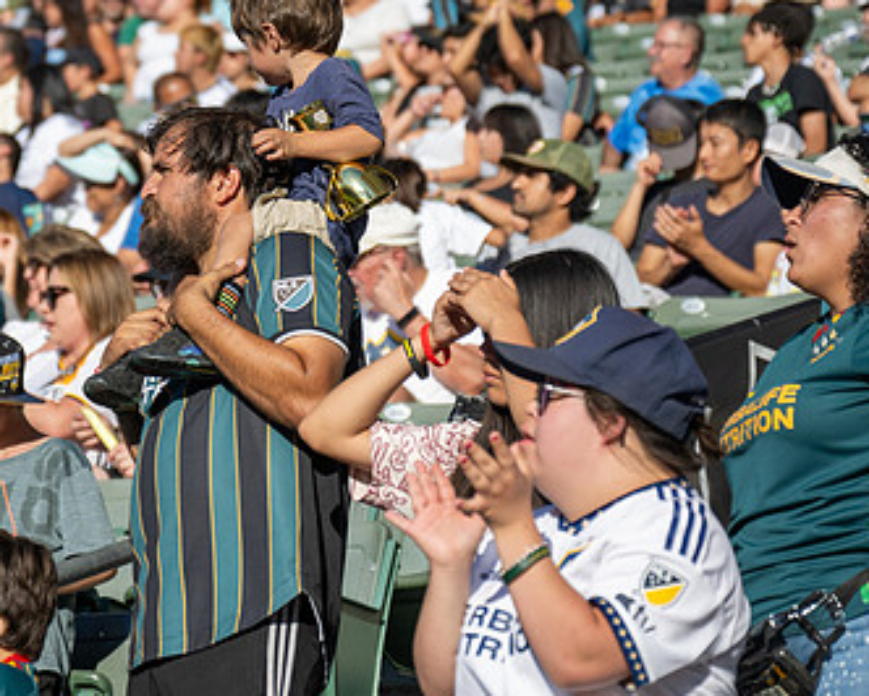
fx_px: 4426
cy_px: 230
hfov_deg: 11.2
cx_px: 212
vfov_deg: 9.0
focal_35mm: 172
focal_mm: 70
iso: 64
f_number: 2.8
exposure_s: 1/1250
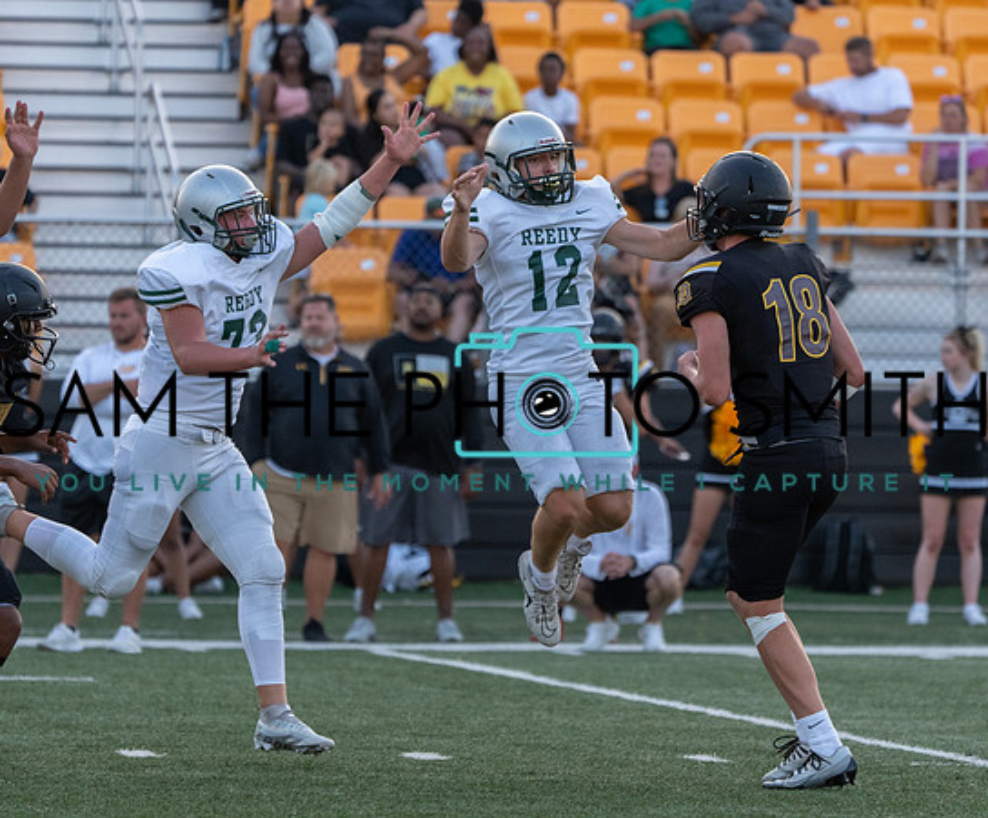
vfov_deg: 4.4
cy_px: 437
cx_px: 557
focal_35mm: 358
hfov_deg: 5.3
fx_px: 10595
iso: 2000
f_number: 5.6
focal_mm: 279
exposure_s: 1/1000
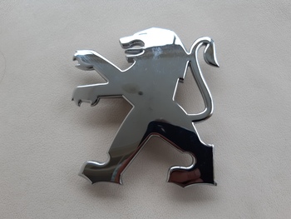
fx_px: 219
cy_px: 110
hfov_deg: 67.3
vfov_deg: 53.1
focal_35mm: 26
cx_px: 146
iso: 64
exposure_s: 1/100
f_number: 1.7
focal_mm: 3.92
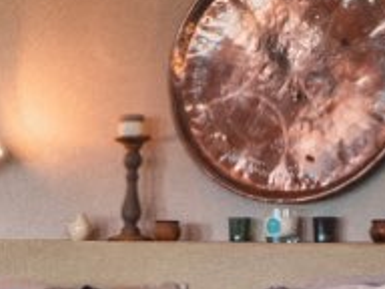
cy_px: 249
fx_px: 1168
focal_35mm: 105
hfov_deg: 16.6
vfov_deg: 14.0
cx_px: -233
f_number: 22
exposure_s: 2.5
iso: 500
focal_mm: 14
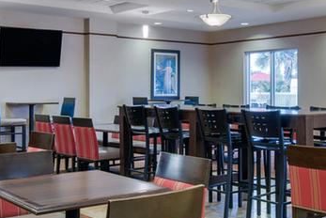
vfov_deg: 27.5
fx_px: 444
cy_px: 138
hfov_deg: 40.2
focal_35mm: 49
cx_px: 186
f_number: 11
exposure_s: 1
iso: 400
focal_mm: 18
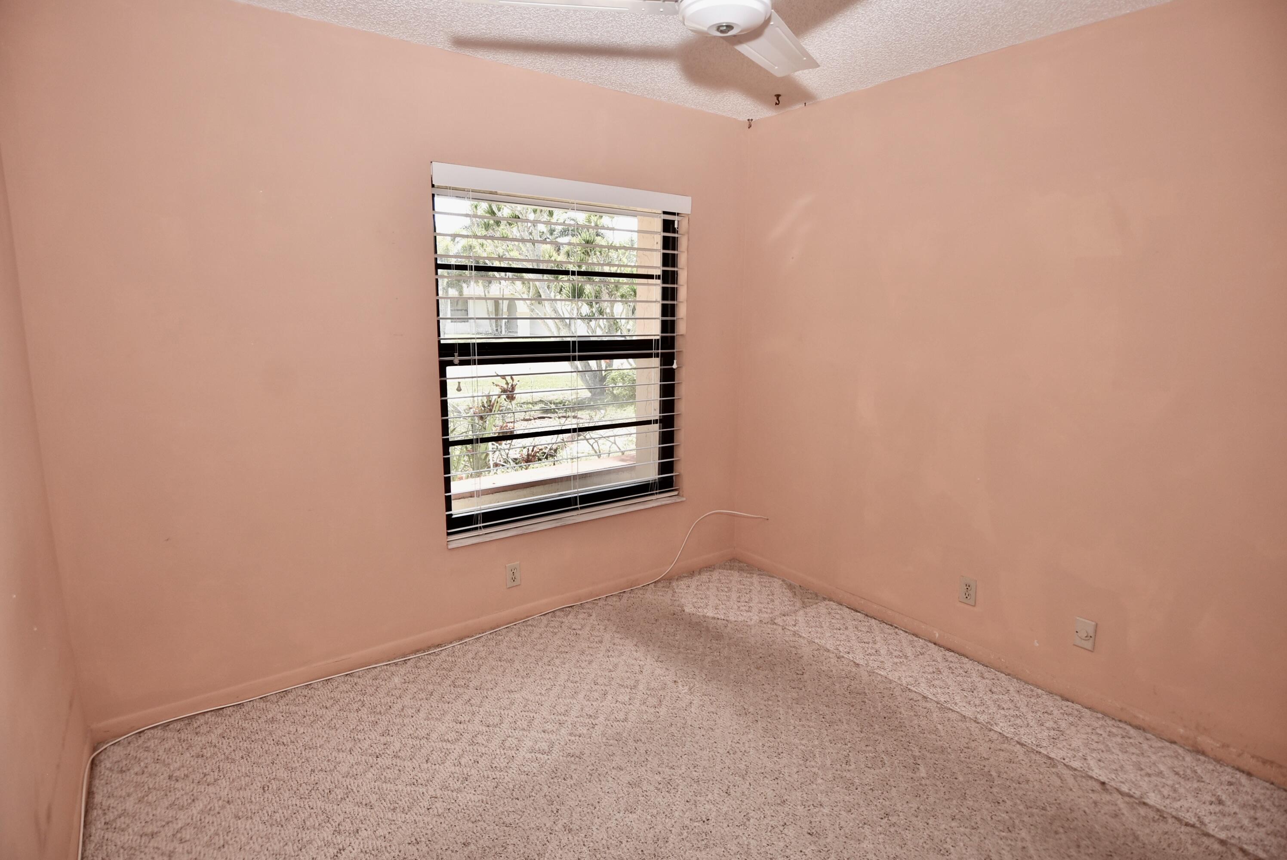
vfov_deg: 67.5
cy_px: 430
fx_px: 644
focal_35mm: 18
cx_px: 644
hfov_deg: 90.0
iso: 100
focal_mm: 12
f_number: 4
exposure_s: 1/100
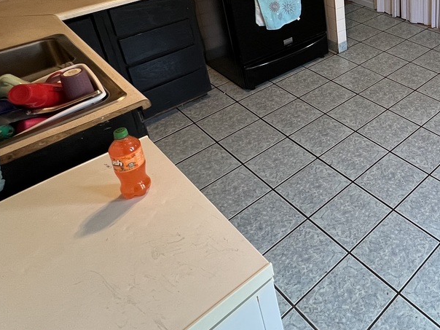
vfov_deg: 41.0
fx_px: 394
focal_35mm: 31
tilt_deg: -24.1
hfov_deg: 48.8
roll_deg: -1.0
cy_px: 18
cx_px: 432
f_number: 1.8
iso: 200
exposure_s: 1/120
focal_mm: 1.57
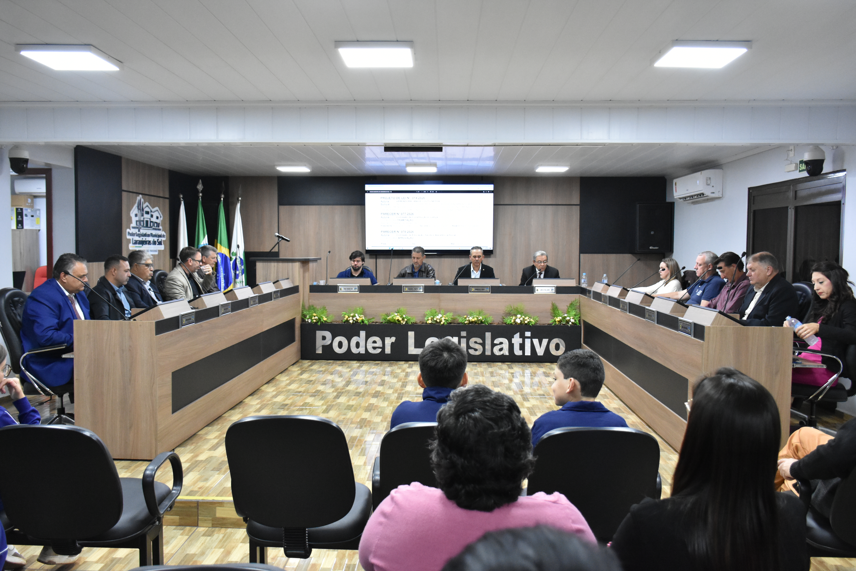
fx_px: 713
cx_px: 428
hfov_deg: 61.9
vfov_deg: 43.6
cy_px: 286
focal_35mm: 30
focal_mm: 20
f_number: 4.5
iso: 2500
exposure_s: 1/80
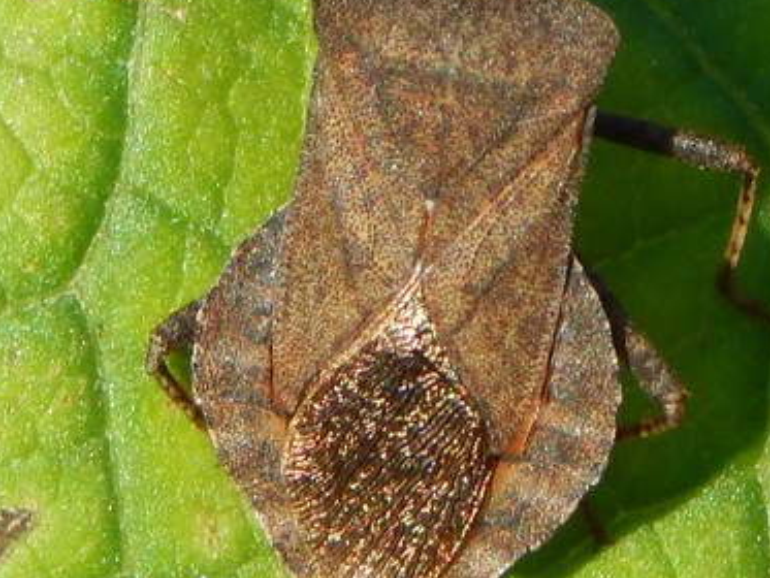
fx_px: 9257
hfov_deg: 4.8
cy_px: 118
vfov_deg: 3.6
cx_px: 472
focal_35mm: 416
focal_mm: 32.8
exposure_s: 1/400
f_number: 5.3
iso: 125
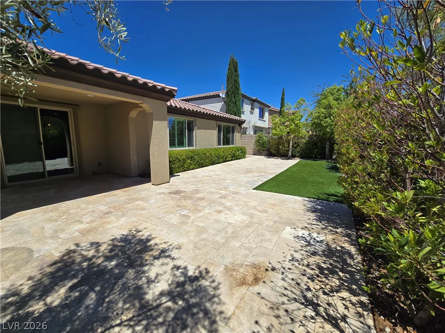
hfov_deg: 106.2
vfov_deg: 89.9
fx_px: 167
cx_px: 222
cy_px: 166
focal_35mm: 13
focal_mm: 2.2
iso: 50
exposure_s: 1/3185
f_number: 2.2
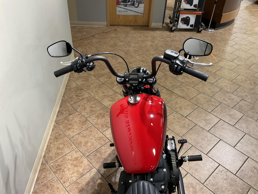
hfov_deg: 61.7
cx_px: 129
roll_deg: -2.8
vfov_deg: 48.2
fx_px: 216
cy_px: 97
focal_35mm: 29
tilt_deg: -38.4
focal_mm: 3
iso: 80
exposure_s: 1/60
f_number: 1.8
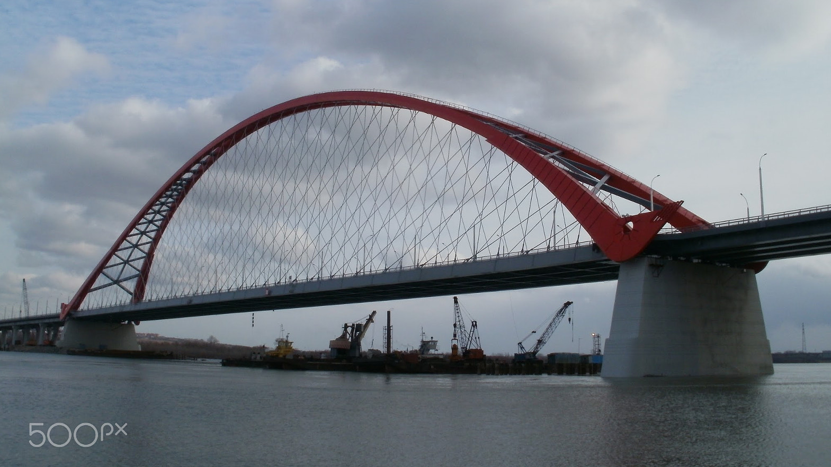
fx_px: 881
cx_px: 419
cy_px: 187
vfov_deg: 29.6
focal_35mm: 40
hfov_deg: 50.5
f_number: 5.6
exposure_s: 1/640
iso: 100
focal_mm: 6.3
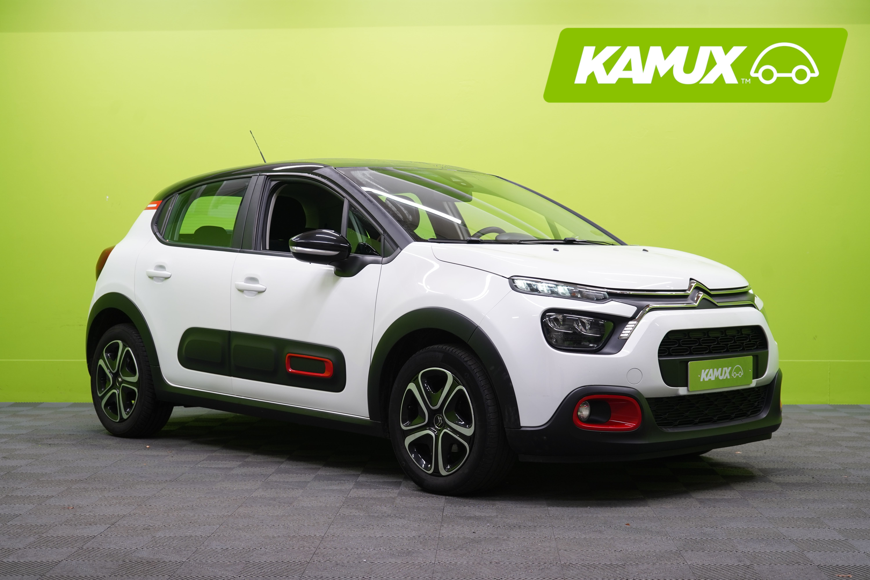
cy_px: 290
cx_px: 435
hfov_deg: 36.2
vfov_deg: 24.6
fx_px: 1329
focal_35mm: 55
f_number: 5
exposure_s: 1/30
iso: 400
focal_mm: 55
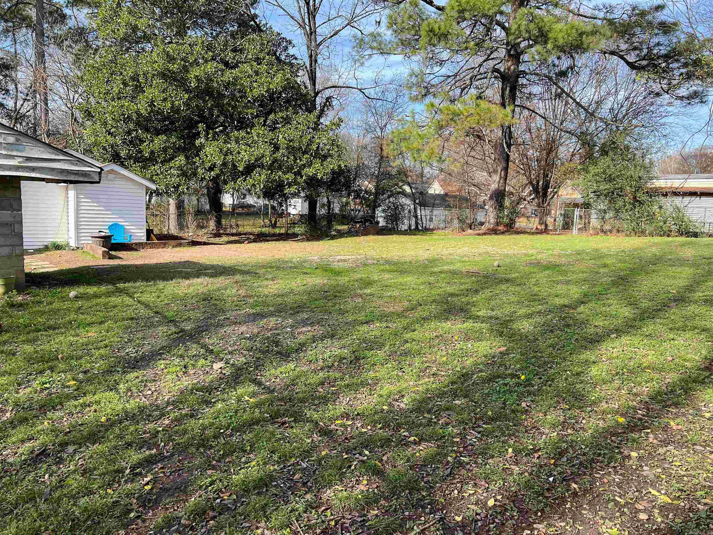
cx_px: 356
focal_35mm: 26
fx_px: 536
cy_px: 268
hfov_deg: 67.3
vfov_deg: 53.1
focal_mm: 5.7
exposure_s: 1/1000
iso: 50
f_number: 1.5
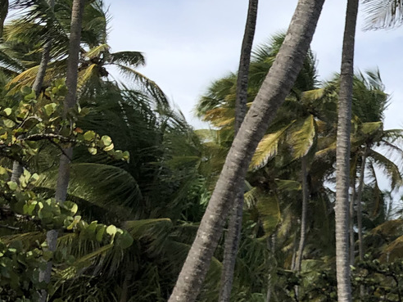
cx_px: 624
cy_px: 398
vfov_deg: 15.4
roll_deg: +2.3
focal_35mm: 91
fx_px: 1059
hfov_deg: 18.7
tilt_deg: -1.8
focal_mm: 4
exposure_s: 1/2525
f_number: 1.8
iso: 20
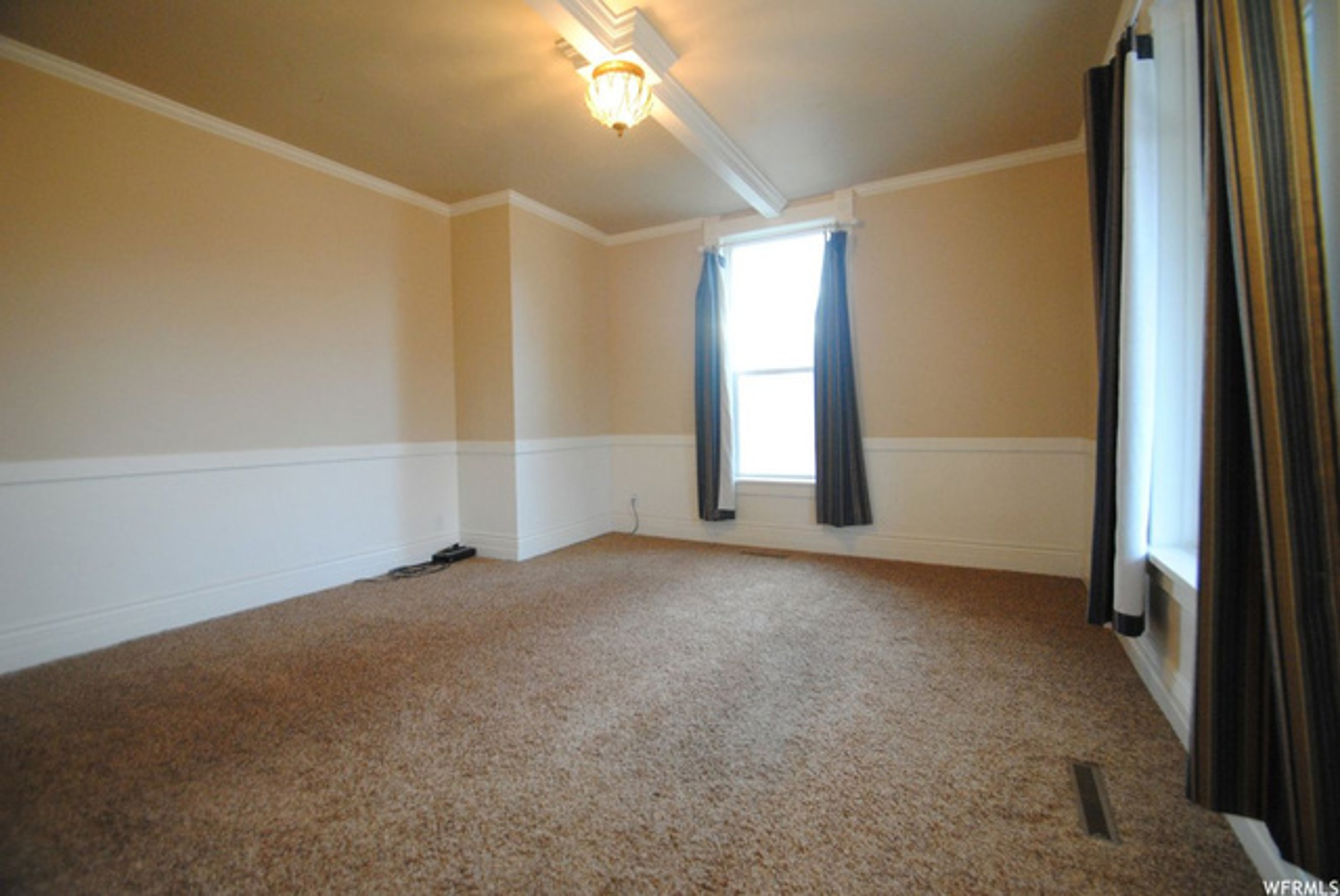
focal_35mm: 15
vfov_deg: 77.4
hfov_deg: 100.3
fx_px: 559
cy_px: 448
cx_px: 670
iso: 900
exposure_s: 1/30
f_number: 3.5
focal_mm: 10
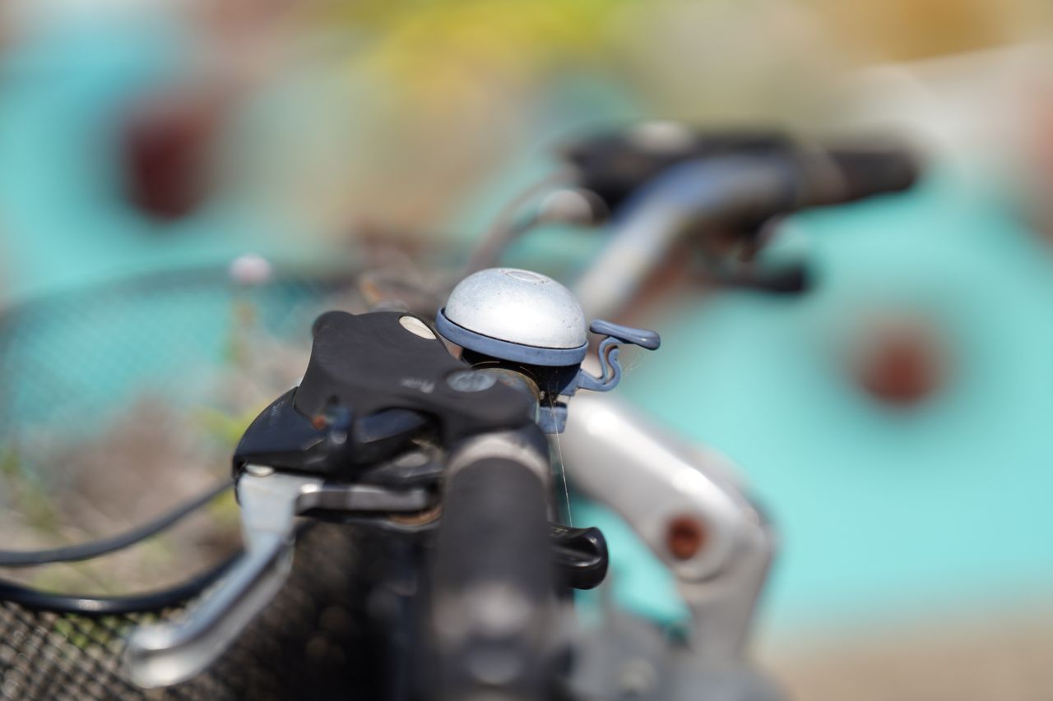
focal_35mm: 85
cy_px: 350
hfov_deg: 23.9
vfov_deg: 16.1
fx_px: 2486
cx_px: 526
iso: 100
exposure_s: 1/8000
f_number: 1.4
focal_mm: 85
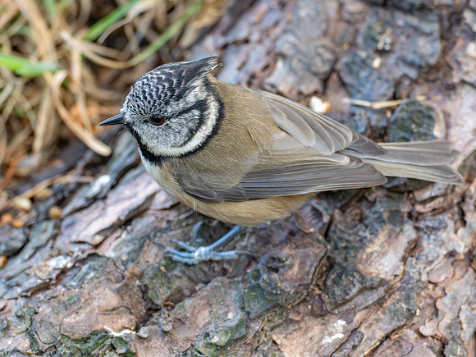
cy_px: 154
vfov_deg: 1.9
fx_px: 10974
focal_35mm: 798
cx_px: 269
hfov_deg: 2.5
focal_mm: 300
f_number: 4
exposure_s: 1/800
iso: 5000
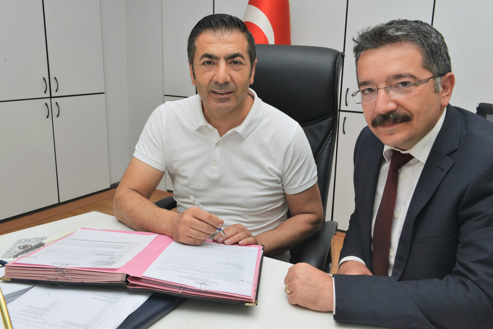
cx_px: 246
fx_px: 438
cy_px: 164
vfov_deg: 41.2
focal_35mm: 32
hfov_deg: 58.7
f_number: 13
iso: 640
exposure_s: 1/60
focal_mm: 32
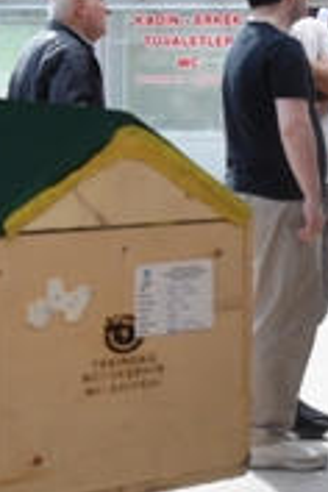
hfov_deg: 11.0
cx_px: -100
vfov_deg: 15.9
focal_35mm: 122
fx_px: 1667
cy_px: -149
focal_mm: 18
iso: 200
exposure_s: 1/320
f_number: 9
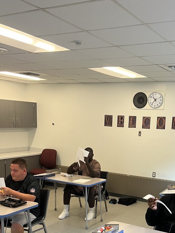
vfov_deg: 40.8
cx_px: 119
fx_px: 296
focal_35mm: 44
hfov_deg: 32.6
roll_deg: -1.3
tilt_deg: -12.1
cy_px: 192
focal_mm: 5.1
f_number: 1.6
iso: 125
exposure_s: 1/60
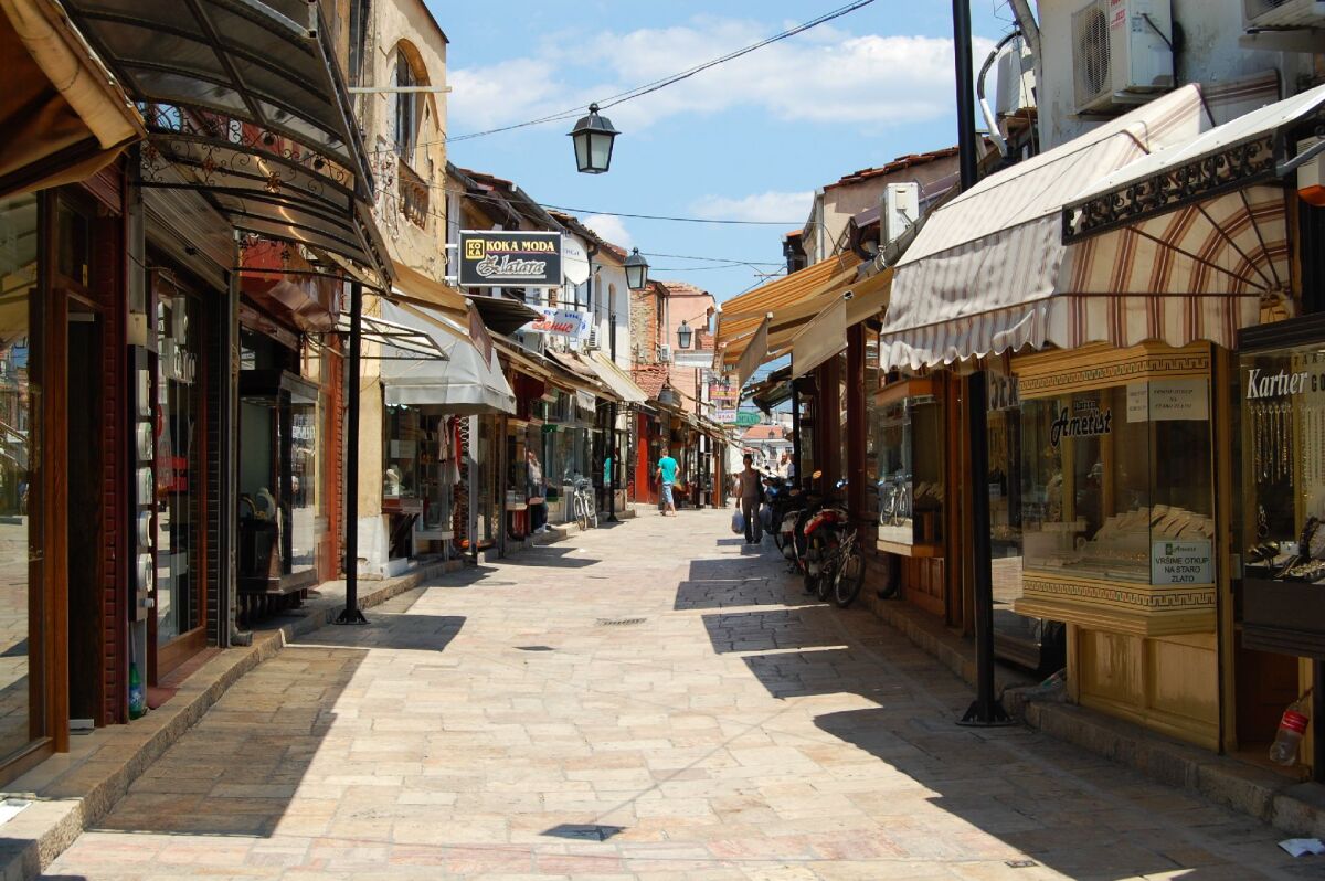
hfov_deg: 38.9
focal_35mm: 51
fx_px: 1875
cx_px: 662
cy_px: 440
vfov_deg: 26.4
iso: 200
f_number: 9
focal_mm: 34
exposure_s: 1/320
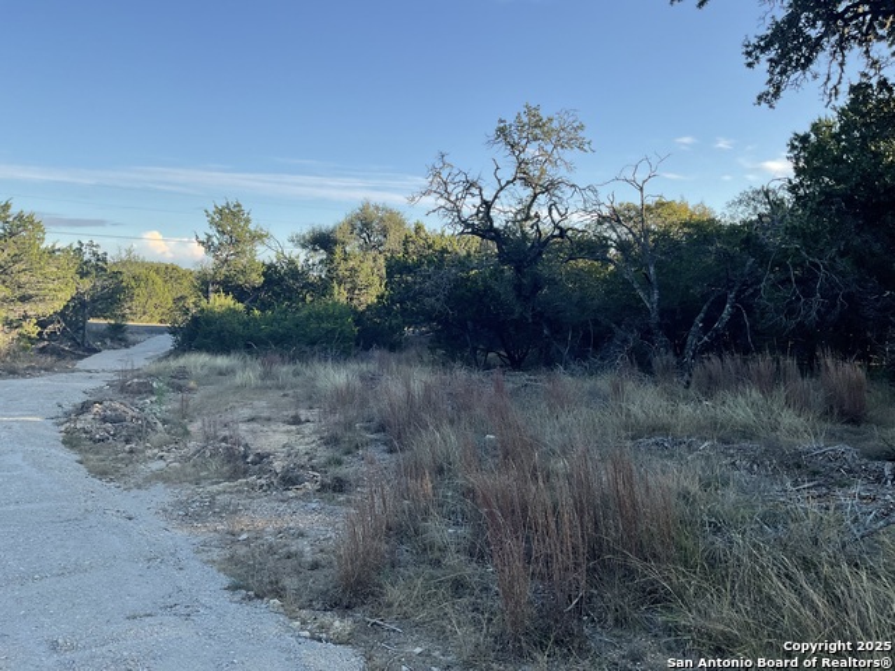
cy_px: 336
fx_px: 750
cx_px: 448
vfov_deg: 48.2
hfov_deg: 61.7
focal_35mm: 29
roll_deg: +0.8
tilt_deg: -4.1
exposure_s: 1/674
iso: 16
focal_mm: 3
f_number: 1.8
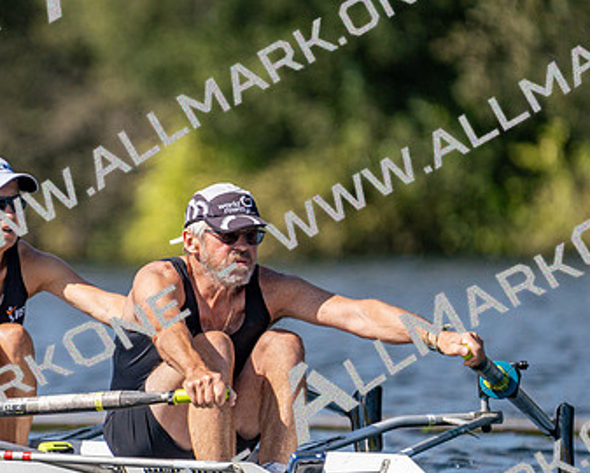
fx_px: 16930
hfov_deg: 2.0
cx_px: 138
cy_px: 279
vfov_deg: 1.6
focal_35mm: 969
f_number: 6.3
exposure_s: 1/2000
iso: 320
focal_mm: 600
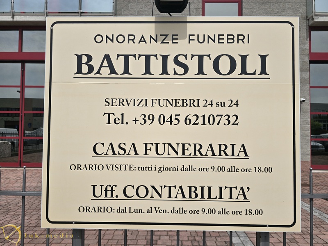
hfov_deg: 73.9
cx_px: 164
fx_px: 218
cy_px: 123
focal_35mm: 23
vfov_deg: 58.9
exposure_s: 1/1879
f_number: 1.7
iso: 12
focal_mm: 6.3
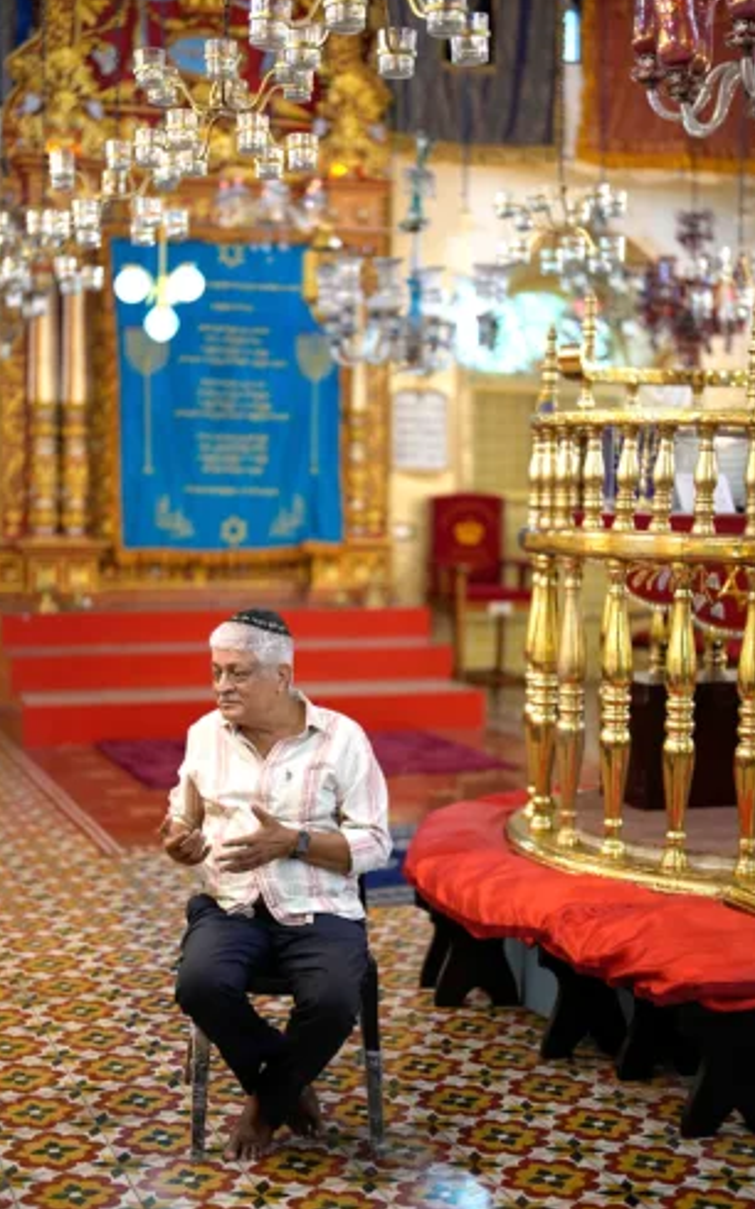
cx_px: 354
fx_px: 1713
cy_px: 597
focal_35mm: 52
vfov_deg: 38.9
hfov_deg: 24.9
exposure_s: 1/100
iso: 500
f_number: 1.3
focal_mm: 50
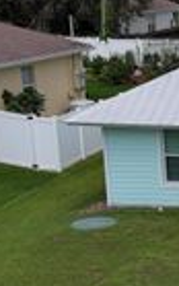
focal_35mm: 106
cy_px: 190
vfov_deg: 19.6
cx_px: 436
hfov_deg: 10.5
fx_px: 827
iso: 100
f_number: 2.8
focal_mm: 10.57
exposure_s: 1/448
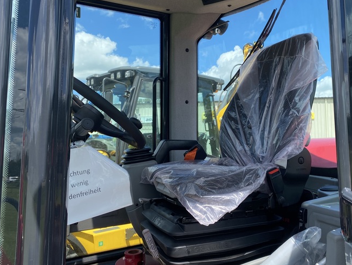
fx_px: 326
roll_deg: +0.0
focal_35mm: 32
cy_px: 129
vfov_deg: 44.2
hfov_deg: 56.7
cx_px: 193
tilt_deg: +1.4
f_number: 1.8
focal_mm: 4.25
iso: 32
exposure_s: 1/905
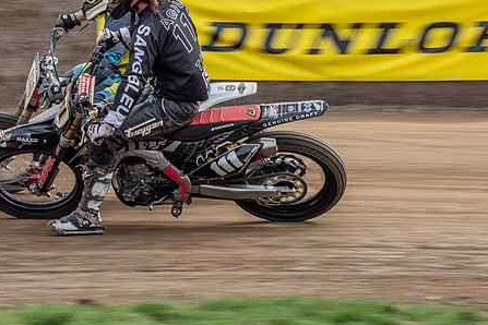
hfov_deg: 14.6
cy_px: 119
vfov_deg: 9.8
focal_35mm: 140
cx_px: 195
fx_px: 1898
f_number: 10
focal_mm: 52
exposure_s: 1/125
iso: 125
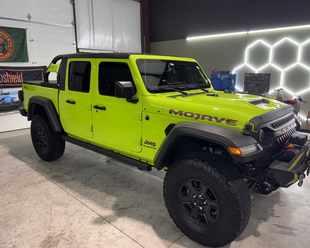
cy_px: 121
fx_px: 239
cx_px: 172
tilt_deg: -12.5
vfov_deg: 54.9
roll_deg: -0.6
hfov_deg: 65.9
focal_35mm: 26
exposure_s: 1/120
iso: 160
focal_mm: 6.76
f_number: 1.78
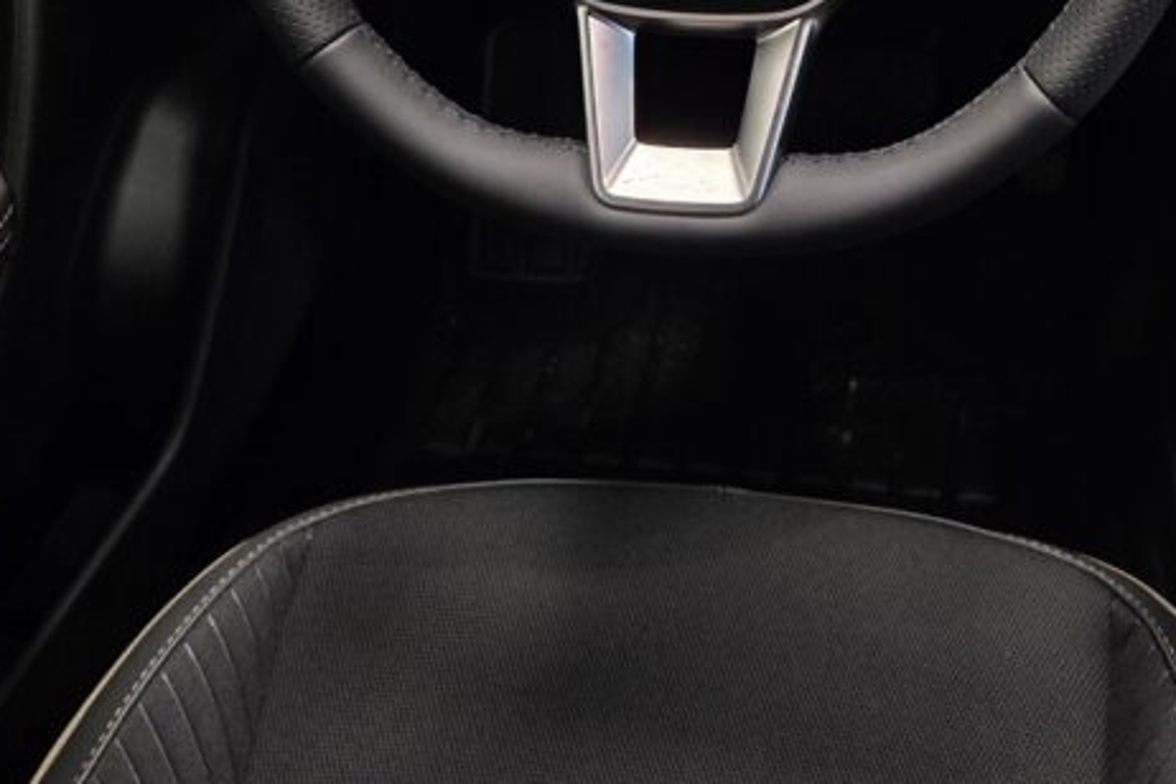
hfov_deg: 37.0
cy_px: -46
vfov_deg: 24.1
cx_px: 822
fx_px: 1731
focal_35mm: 53
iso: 250
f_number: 1.8
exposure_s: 1/50
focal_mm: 5.4
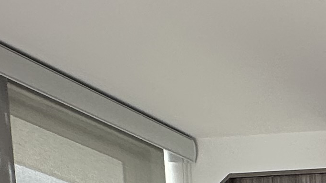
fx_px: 778
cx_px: 700
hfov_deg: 16.3
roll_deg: -3.5
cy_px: 579
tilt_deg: -7.2
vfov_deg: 9.7
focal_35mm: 90
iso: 40
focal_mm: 2.22
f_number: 2.2
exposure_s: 1/112
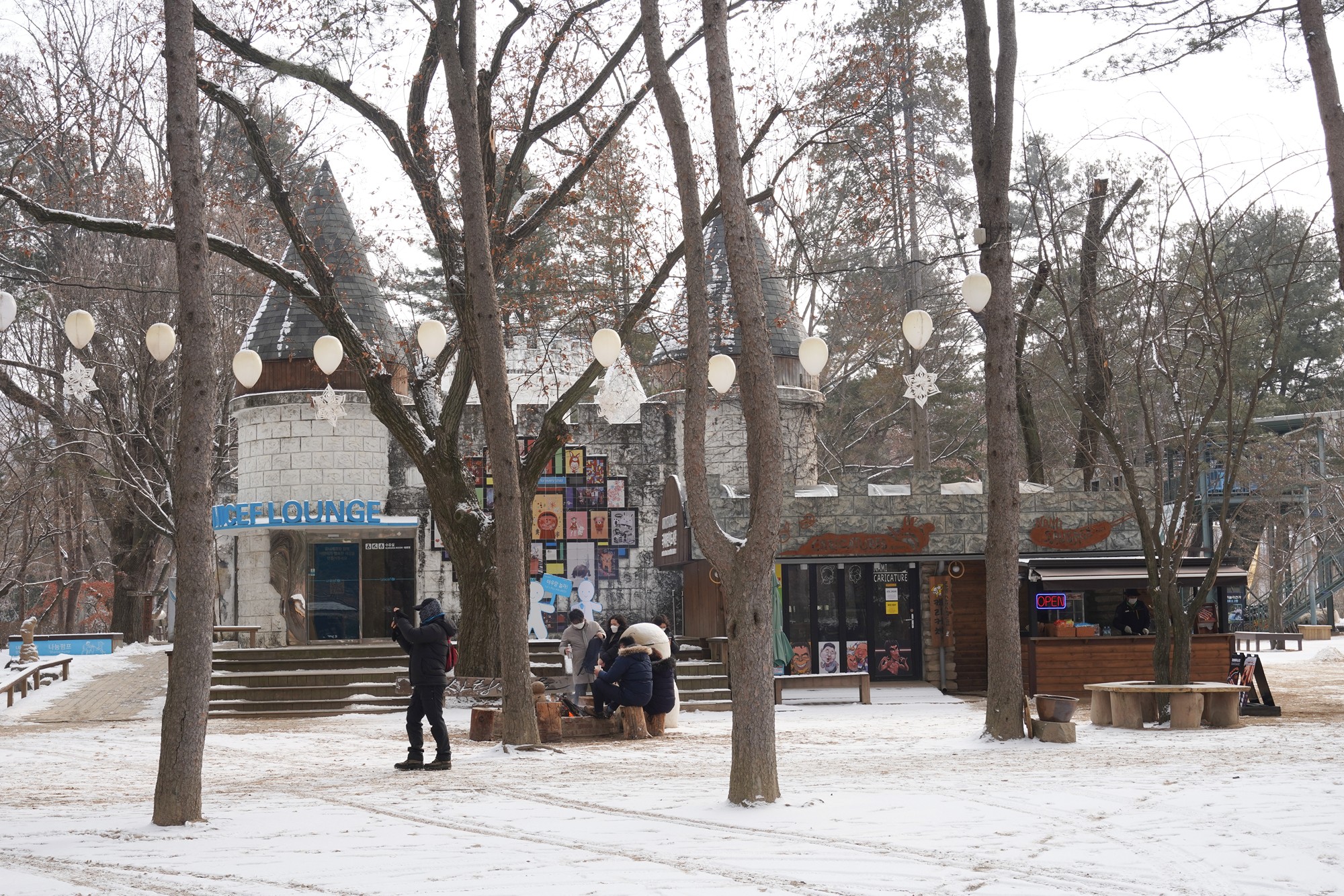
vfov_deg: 27.5
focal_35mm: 49
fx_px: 1829
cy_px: 448
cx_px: 672
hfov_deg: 40.3
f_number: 13
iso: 320
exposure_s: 1/100
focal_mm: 49
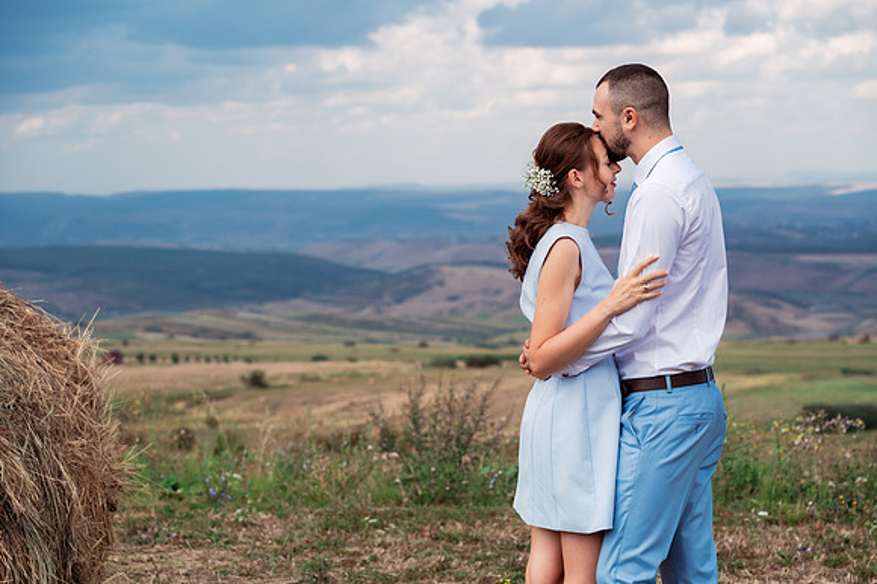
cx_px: 438
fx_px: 1826
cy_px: 292
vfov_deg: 18.2
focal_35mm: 75
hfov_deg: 27.0
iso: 250
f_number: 4.5
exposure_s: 1/640
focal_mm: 75
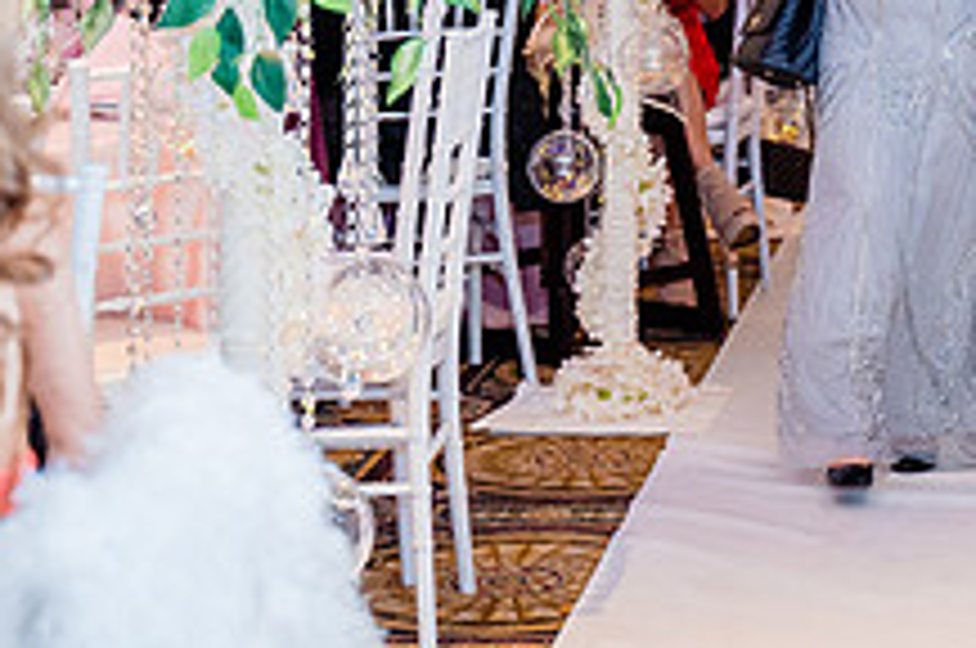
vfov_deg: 10.7
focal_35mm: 124
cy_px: -252
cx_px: 947
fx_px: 3357
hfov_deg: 16.2
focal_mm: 40
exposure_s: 1/160
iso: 1600
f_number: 3.5
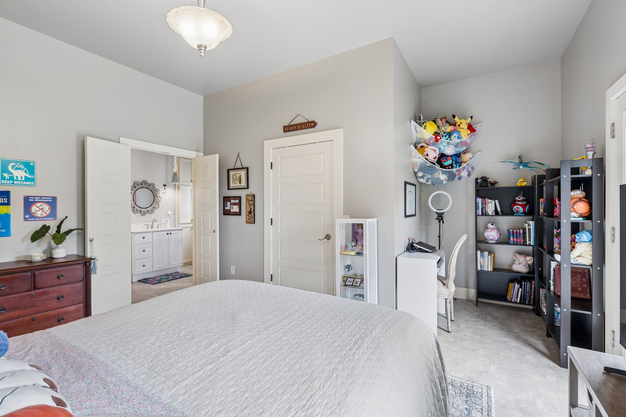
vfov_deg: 73.7
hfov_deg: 96.7
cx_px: 313
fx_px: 278
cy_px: 208
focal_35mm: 16
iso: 200
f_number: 8
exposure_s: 1/6
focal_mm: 16
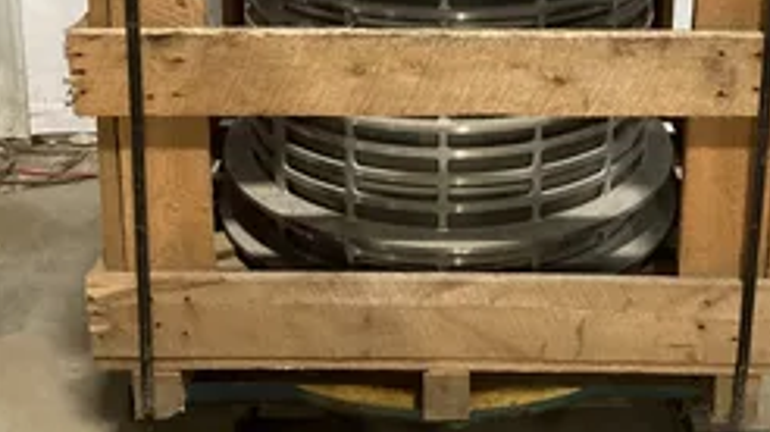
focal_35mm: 55
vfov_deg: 20.6
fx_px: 1122
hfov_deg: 37.7
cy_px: -66
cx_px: 463
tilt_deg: -13.8
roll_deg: +0.8
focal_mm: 3.3
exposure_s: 1/33
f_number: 2.4
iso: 250
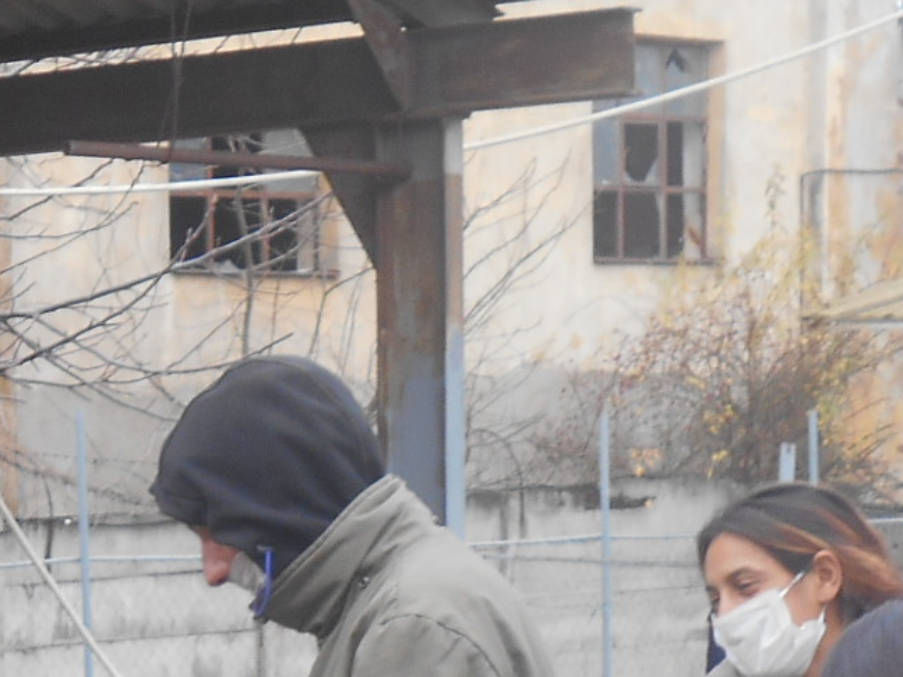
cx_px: 29
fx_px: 3573
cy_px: 1075
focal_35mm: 137
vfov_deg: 10.4
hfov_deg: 14.2
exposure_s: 1/30
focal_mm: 6.7
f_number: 3.9
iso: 80
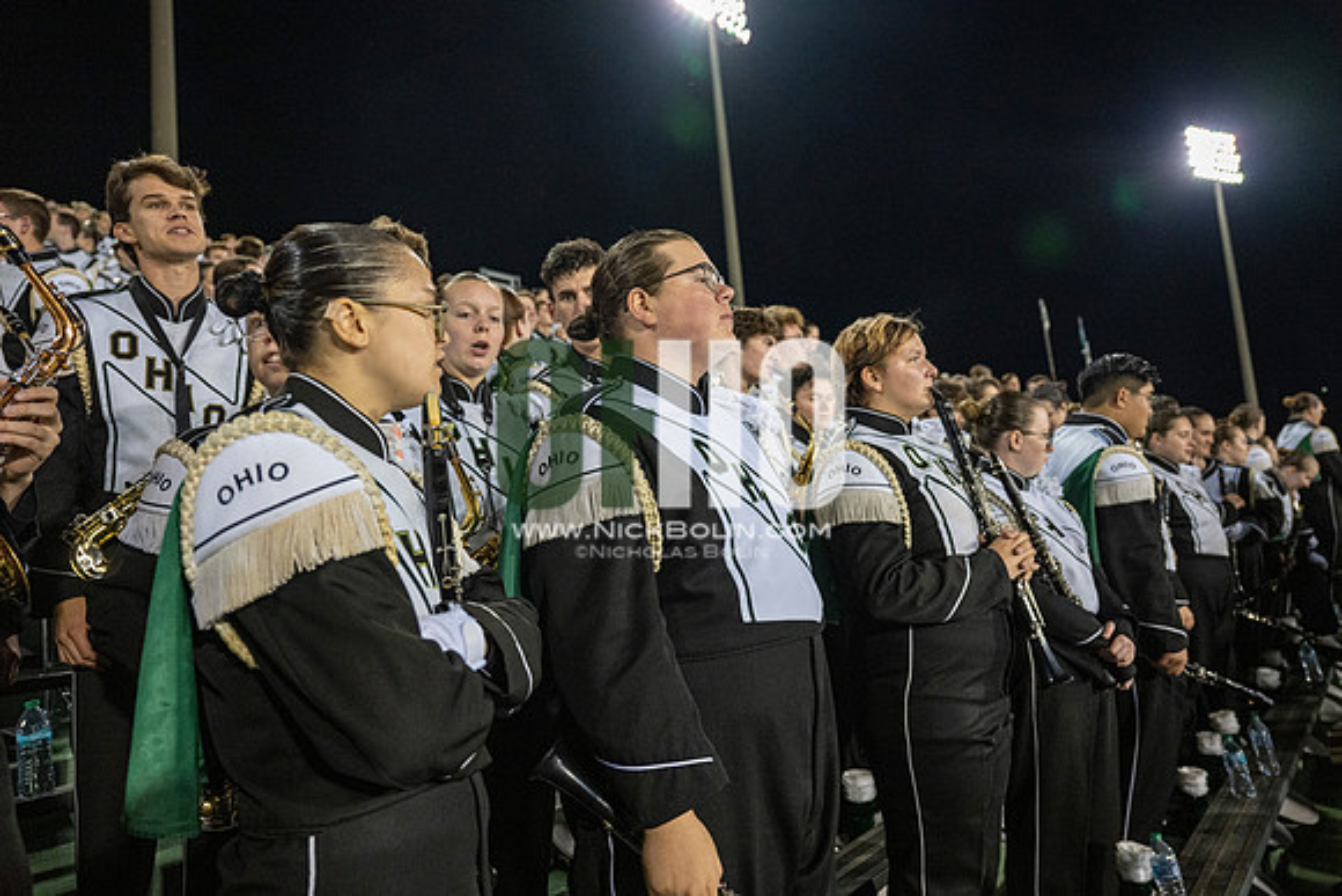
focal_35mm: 24
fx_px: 895
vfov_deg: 53.2
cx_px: 671
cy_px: 448
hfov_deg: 73.7
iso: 2000
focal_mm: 24
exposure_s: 1/500
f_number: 3.2
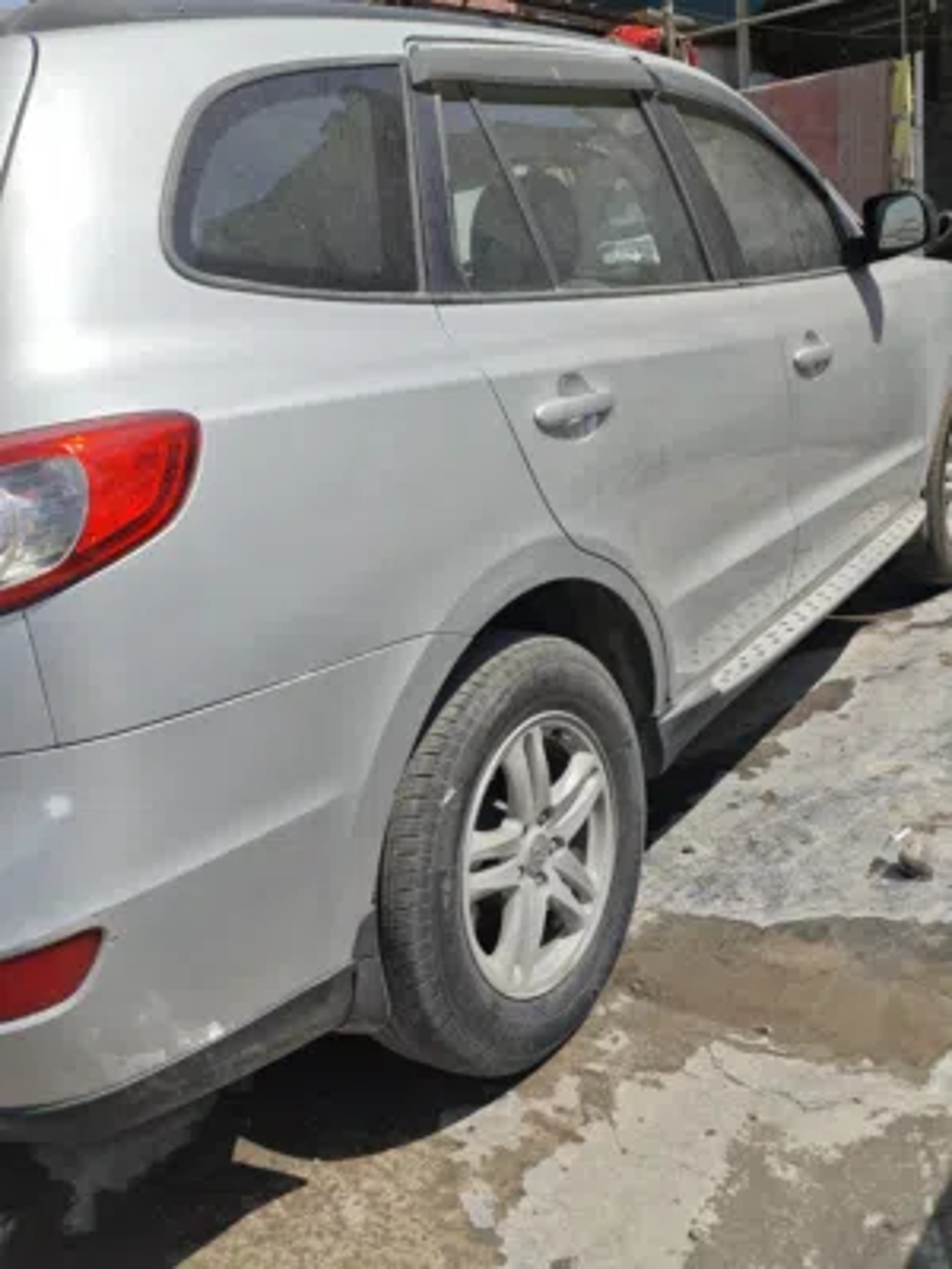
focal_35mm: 29
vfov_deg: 61.7
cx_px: 476
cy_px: 634
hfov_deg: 48.2
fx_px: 1063
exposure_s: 1/6417
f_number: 1.59
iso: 50
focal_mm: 4.94
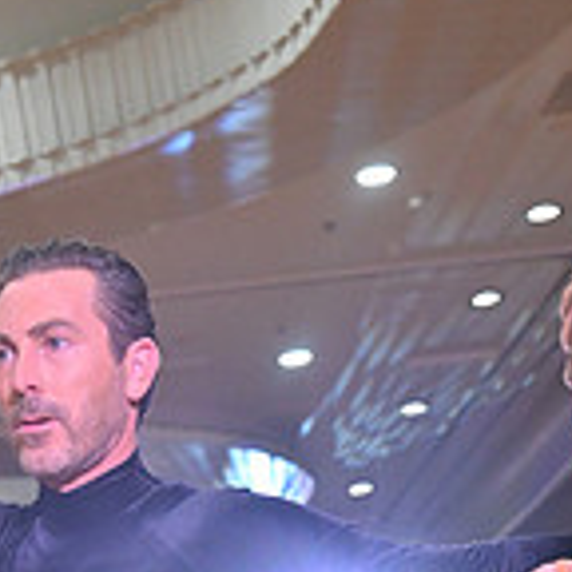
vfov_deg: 11.6
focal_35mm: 137
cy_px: 1092
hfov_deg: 12.7
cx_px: 379
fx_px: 2561
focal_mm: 40
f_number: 5
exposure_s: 1/320
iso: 2500
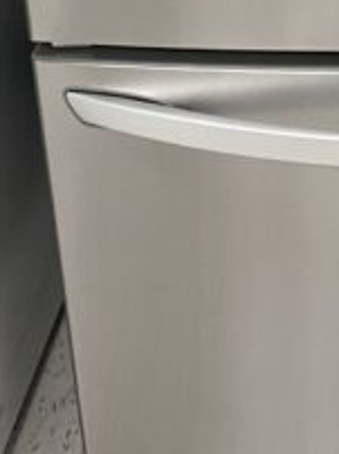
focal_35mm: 103
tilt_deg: -20.0
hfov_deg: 13.8
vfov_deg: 16.7
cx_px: 451
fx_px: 1348
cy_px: -299
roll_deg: -0.6
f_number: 1.8
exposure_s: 1/63
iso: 80
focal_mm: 4.25
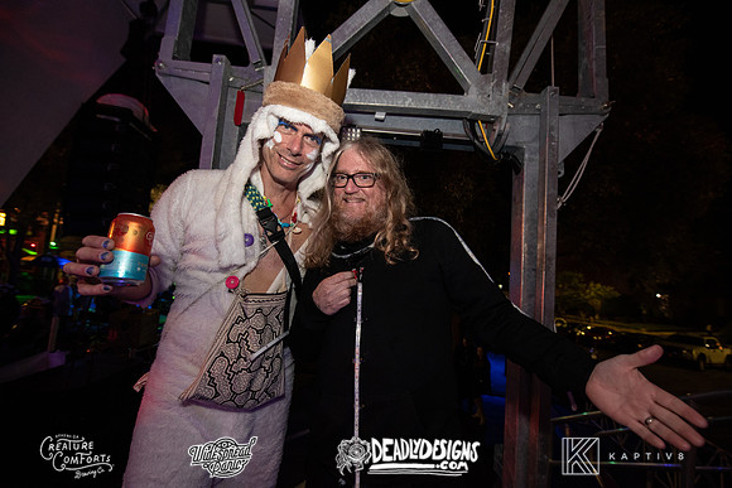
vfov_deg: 81.2
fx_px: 285
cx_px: 366
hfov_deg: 104.2
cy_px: 244
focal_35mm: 14
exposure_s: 1/60
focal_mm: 14
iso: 2000
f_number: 3.5
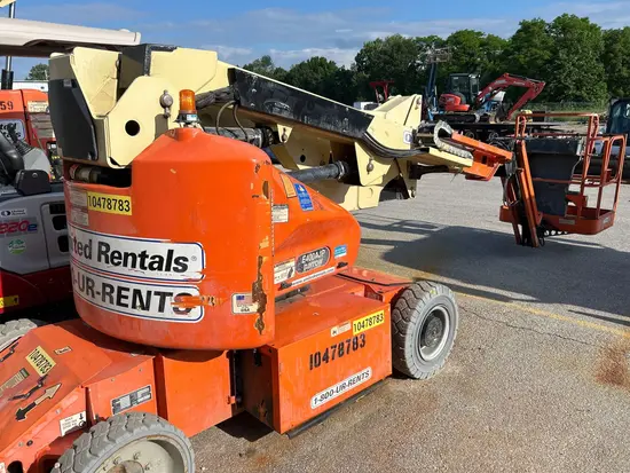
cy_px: 236
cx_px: 315
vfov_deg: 53.1
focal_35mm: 26
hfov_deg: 67.3
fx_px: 473
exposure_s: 1/5076
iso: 50
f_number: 1.5
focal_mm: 5.7
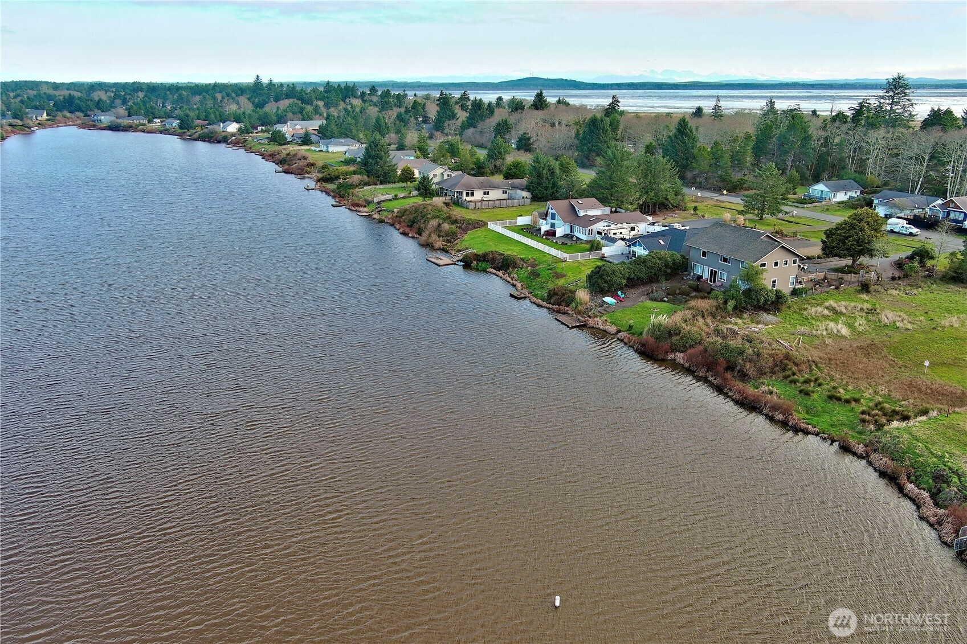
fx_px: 779
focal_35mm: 29
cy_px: 322
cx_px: 484
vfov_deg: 45.0
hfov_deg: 63.7
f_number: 2.8
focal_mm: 10.57
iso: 100
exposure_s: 1/357
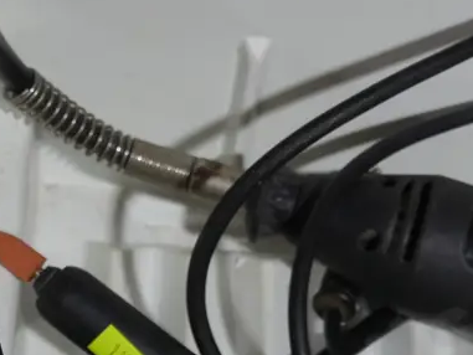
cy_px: 257
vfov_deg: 11.5
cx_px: 562
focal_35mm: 129
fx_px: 1763
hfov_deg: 14.8
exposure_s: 1/60
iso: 500
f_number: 5.2
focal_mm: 24
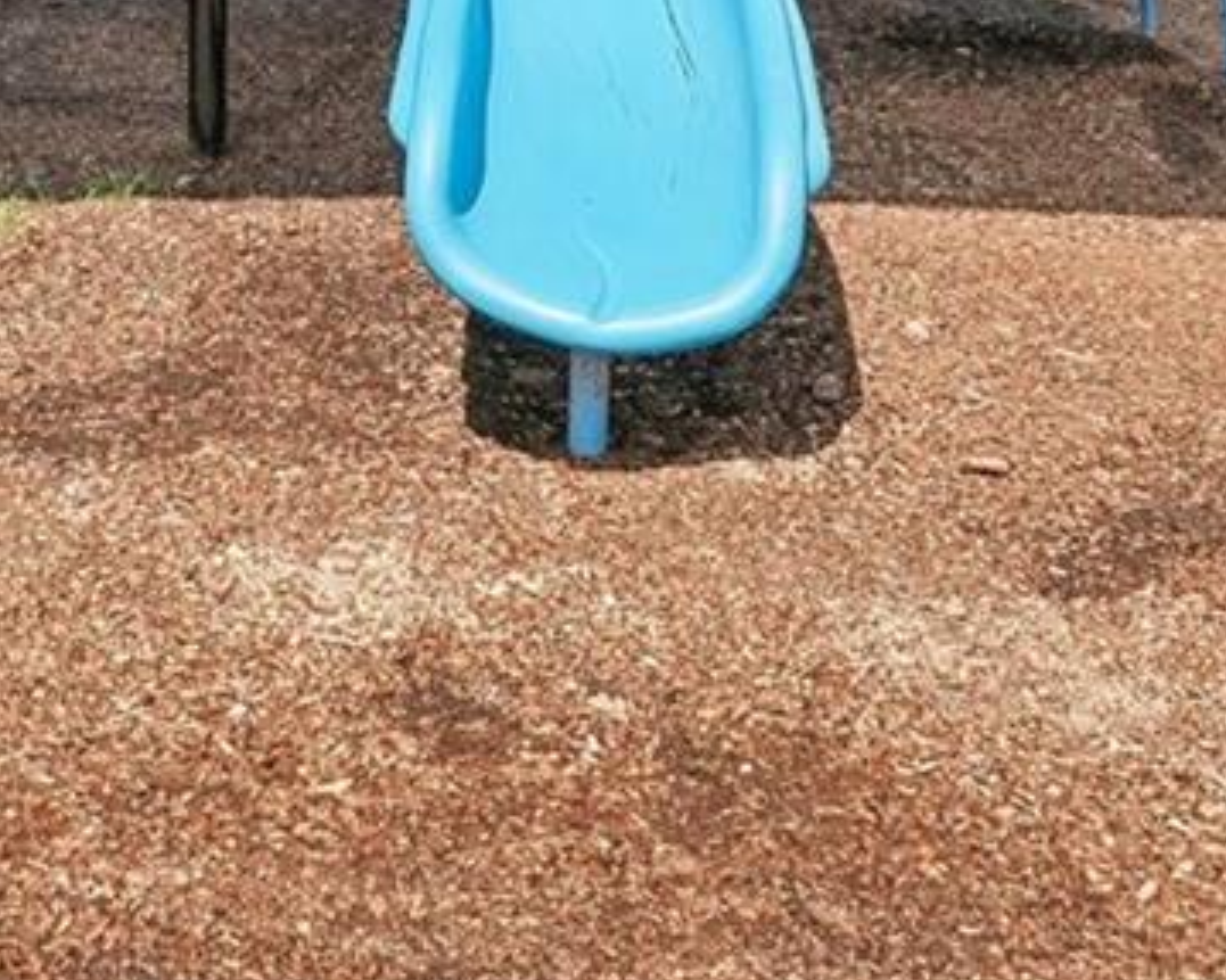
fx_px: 2430
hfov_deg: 27.5
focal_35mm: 67
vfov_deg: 18.9
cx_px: 161
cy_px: -645
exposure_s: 1/800
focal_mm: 16
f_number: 8
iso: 400
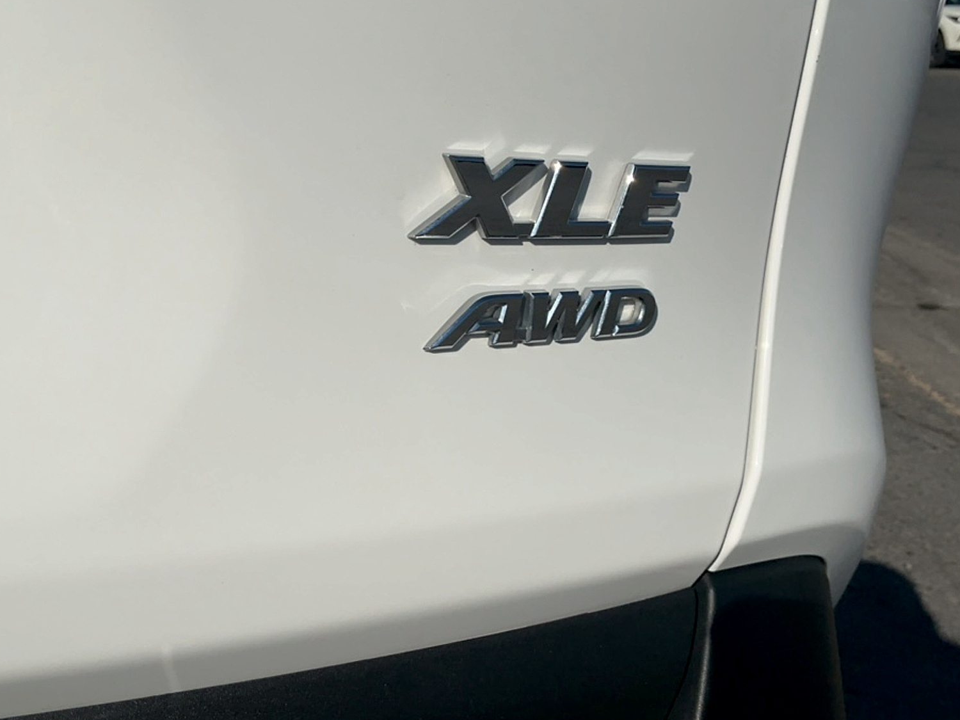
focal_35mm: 32
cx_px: 502
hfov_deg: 56.8
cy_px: 345
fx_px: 887
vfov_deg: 44.2
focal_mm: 3
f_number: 1.8
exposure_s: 1/8621
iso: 25
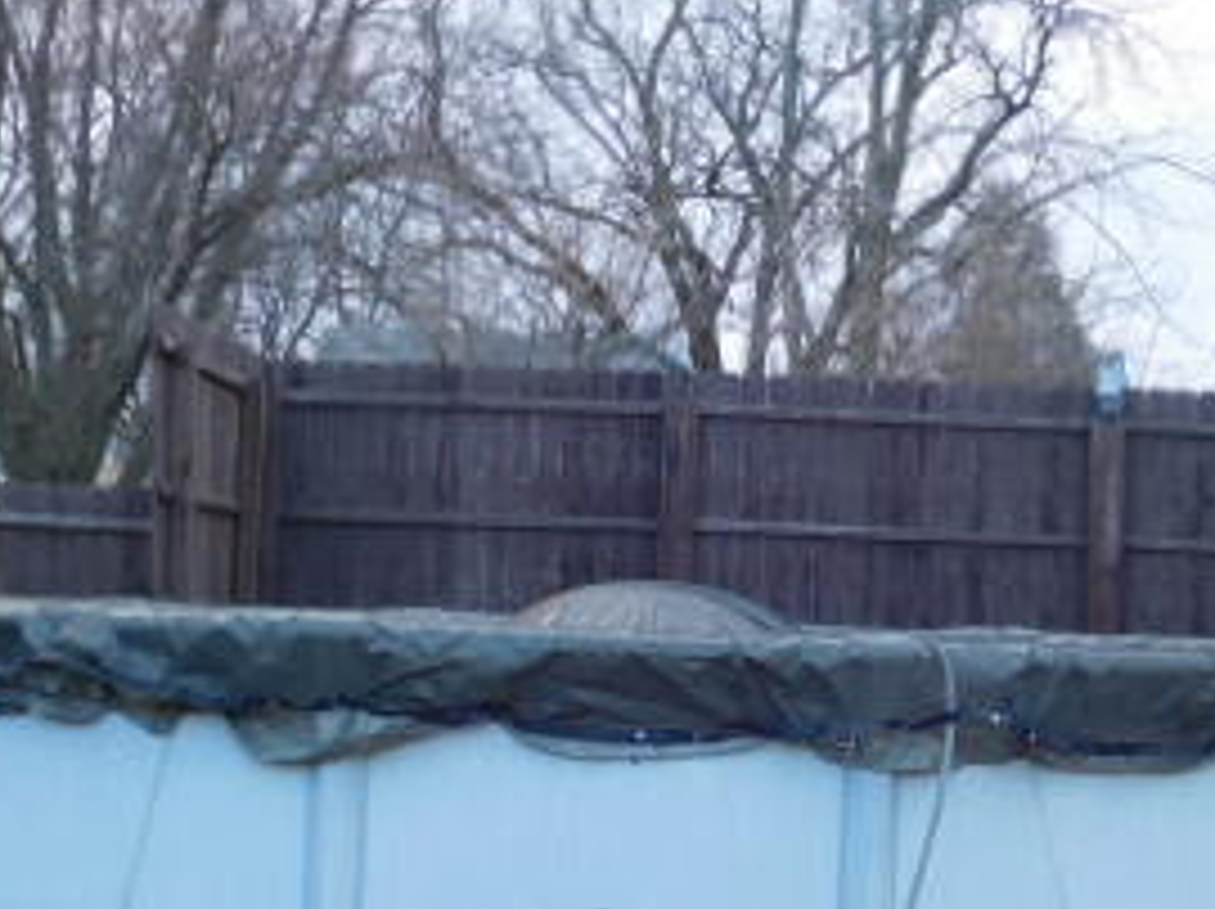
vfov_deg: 17.6
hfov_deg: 23.5
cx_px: 729
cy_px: 729
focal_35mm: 83
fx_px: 2911
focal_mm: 6.2
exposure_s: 1/60
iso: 125
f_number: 3.8
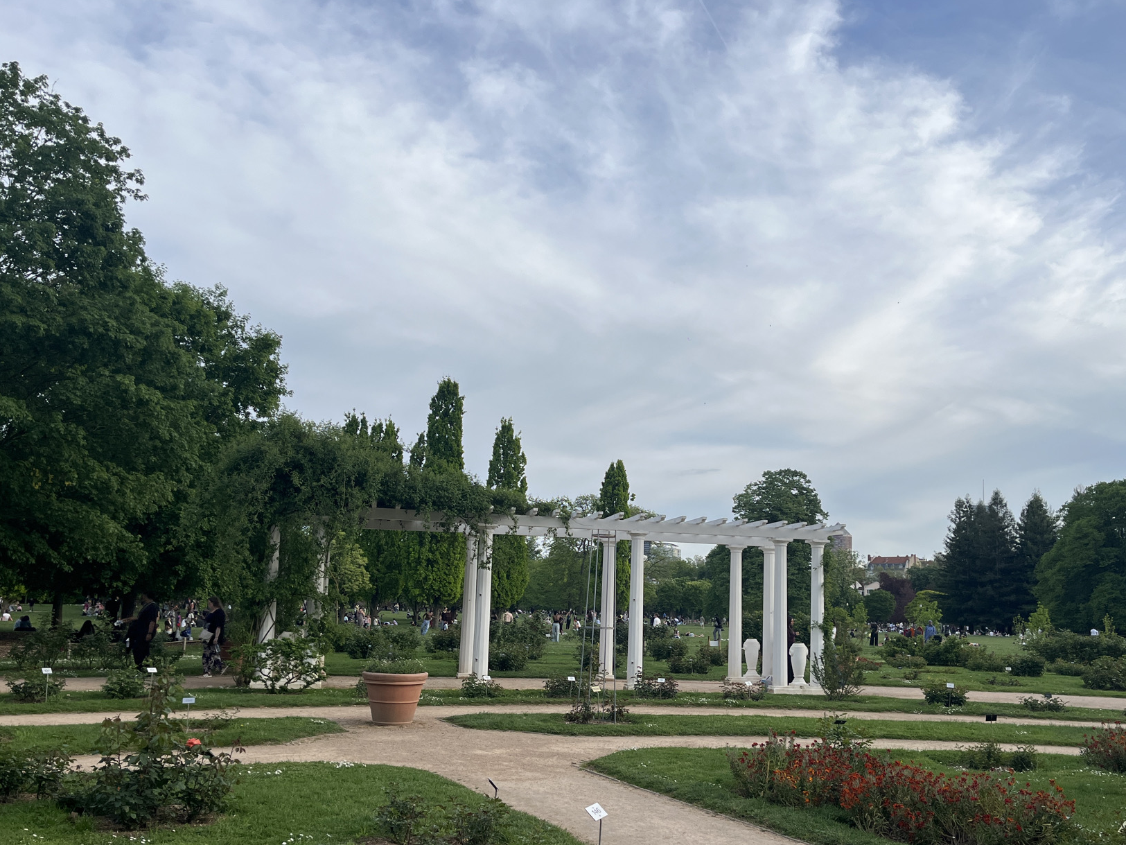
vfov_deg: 44.1
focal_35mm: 32
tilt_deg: +7.0
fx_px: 1041
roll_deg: -1.6
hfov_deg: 56.7
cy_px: 469
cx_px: 626
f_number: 1.6
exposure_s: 1/3215
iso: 50
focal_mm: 5.1
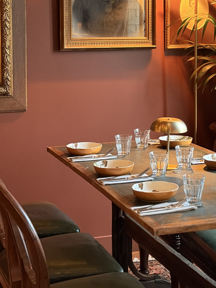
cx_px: 162
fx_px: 749
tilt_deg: -5.3
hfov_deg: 16.3
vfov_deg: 21.6
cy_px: 83
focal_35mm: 90
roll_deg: +0.0
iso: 320
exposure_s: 1/20
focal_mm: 5.96
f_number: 1.6
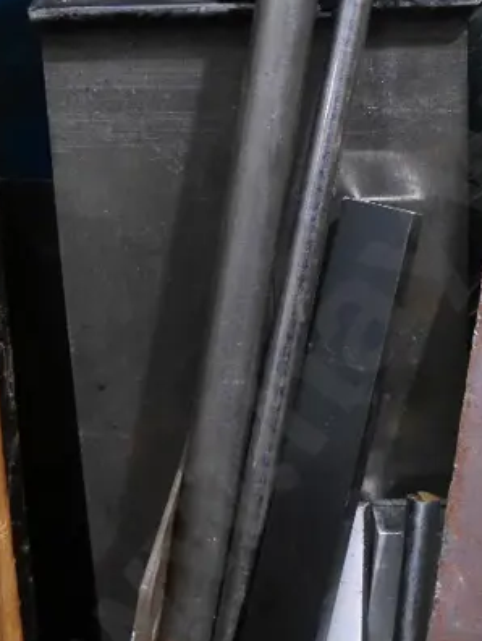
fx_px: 1149
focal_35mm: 62
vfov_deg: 30.4
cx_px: 505
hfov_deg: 22.6
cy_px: 129
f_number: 4
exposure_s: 1/50
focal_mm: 12
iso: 3200
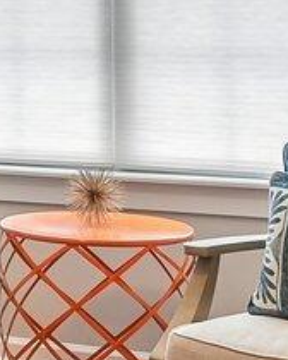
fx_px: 1364
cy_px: 69
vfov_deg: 14.9
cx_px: -322
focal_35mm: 128
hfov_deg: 10.8
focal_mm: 14
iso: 200
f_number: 9
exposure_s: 1/6
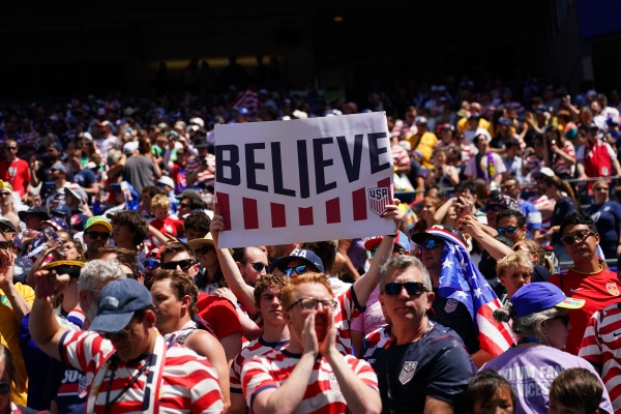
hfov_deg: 19.5
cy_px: 207
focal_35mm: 105
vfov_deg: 13.0
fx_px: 1811
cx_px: 310
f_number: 4
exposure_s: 1/3200
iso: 320
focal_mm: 105
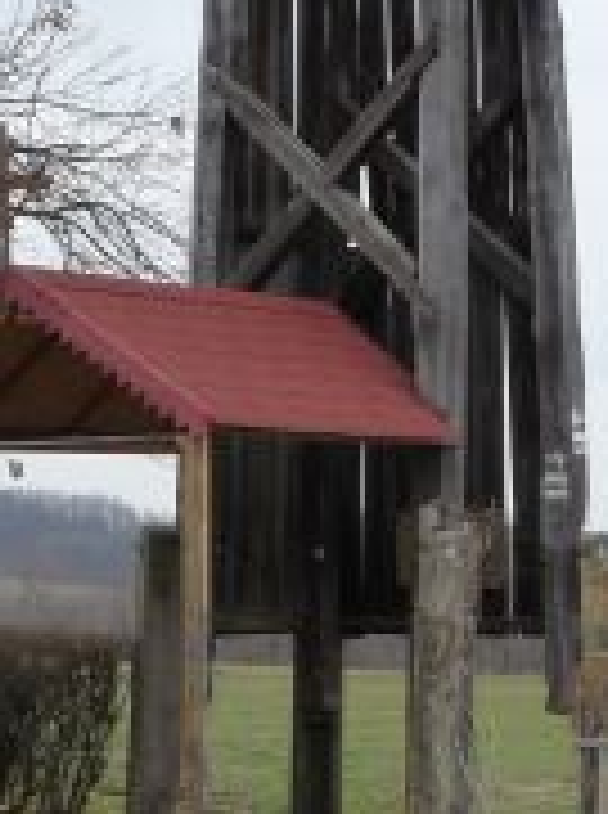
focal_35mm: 117
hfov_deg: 12.6
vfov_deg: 16.8
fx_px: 2750
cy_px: 315
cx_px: 468
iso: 160
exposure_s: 1/200
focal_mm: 5.9
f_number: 5.6
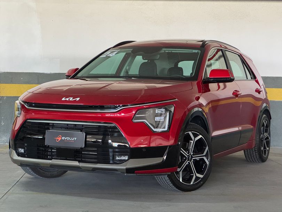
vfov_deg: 19.1
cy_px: 106
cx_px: 141
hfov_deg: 25.3
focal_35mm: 77
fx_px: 627
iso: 400
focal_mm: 9
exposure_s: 1/60
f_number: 2.8
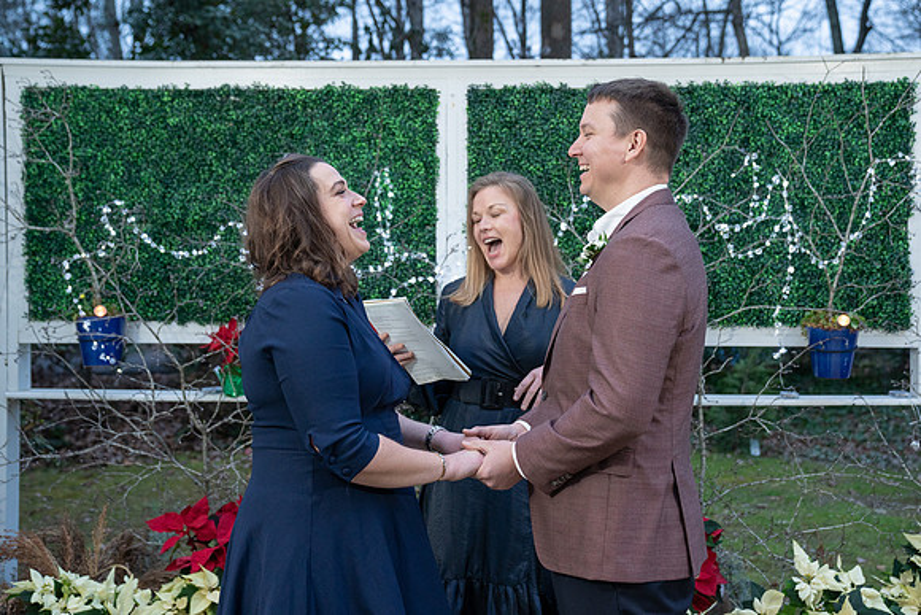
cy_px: 297
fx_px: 1069
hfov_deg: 46.6
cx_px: 476
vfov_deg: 32.1
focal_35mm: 42
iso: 2000
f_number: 3.5
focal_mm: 40
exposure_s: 1/100
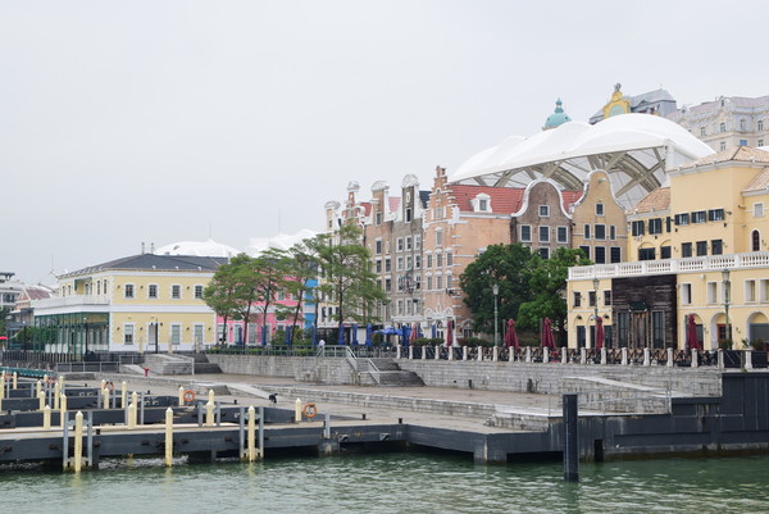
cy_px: 257
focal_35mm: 60
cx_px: 384
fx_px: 1283
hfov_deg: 33.4
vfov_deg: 22.7
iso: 400
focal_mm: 40
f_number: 11
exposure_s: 1/60
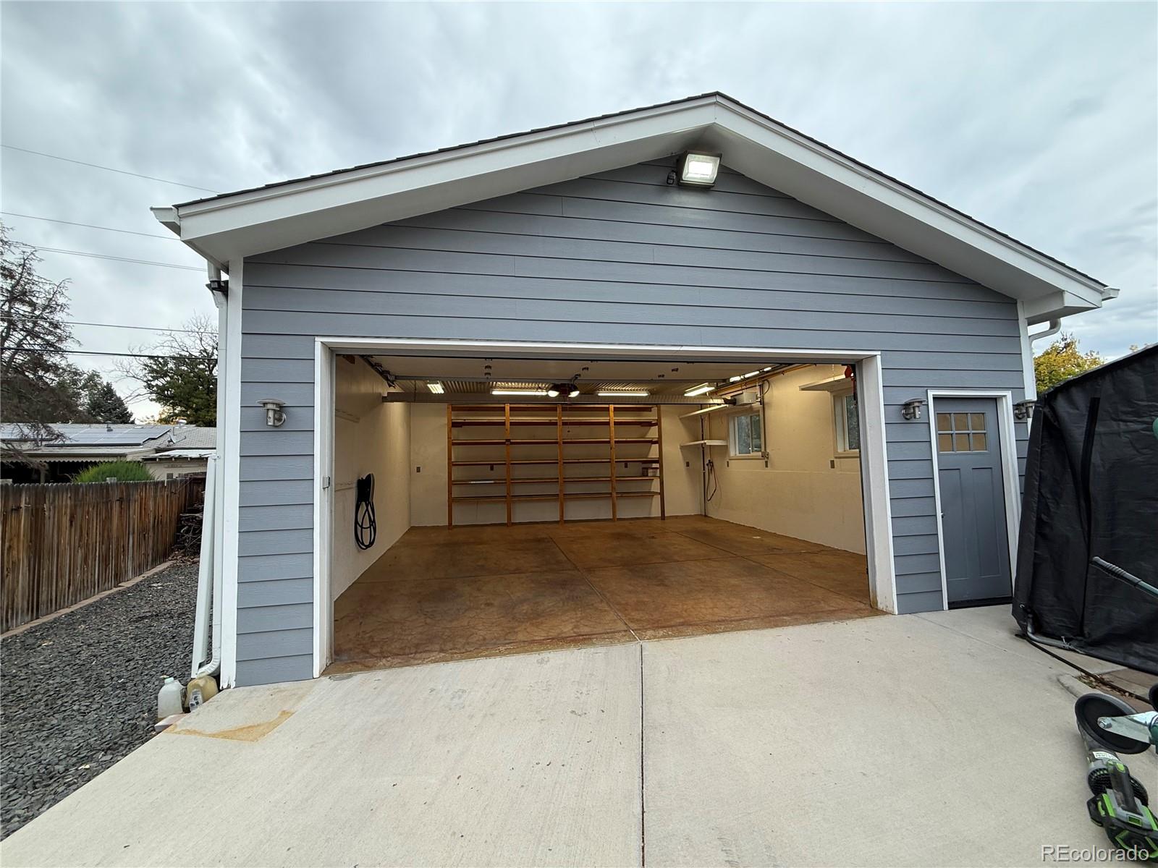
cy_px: 434
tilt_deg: +4.1
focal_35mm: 14
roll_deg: +0.7
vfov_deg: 85.7
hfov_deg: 102.1
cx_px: 579
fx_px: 468
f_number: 2.2
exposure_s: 1/154
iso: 50
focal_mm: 2.22
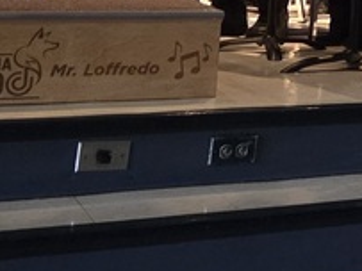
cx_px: 596
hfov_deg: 15.3
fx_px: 1212
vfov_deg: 11.9
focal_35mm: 116
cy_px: -198
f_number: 1.8
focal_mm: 5.4
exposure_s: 1/40
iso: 1250
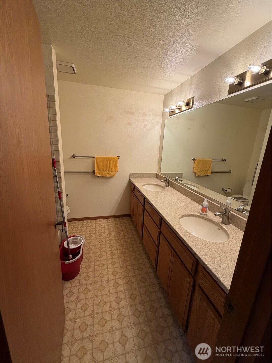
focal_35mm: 14
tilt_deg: -13.5
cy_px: 182
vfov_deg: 102.1
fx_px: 147
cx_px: 136
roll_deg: -3.2
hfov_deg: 85.7
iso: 160
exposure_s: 1/120
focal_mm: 2.22
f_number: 2.2
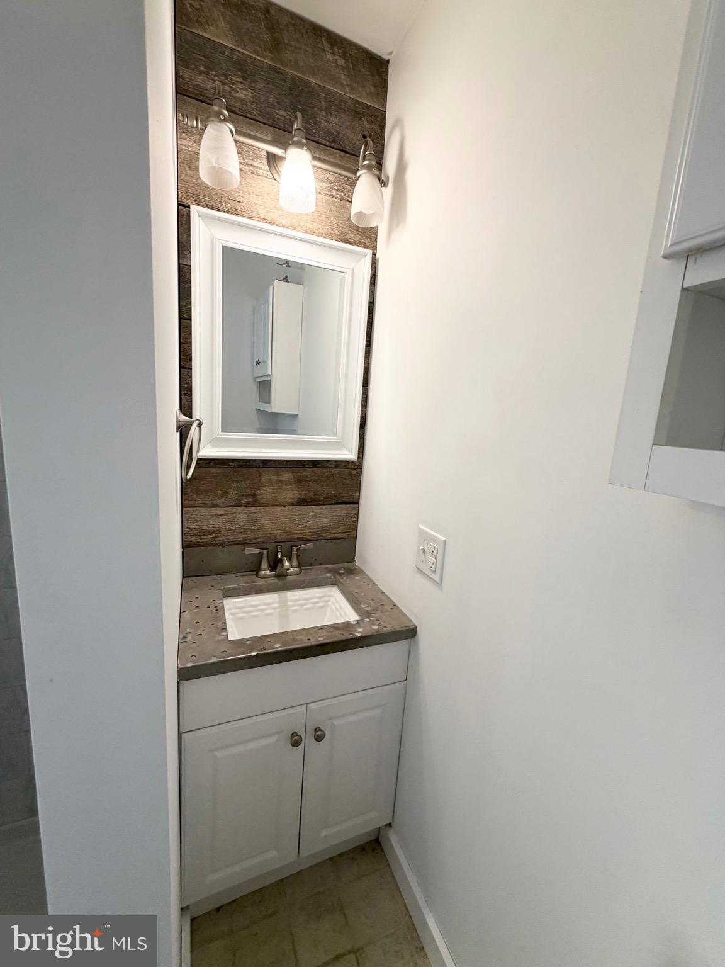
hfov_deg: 85.7
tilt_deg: -8.1
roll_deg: -4.1
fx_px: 391
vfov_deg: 102.1
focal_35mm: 14
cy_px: 484
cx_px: 362
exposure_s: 1/60
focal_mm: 2.22
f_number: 2.2
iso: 200
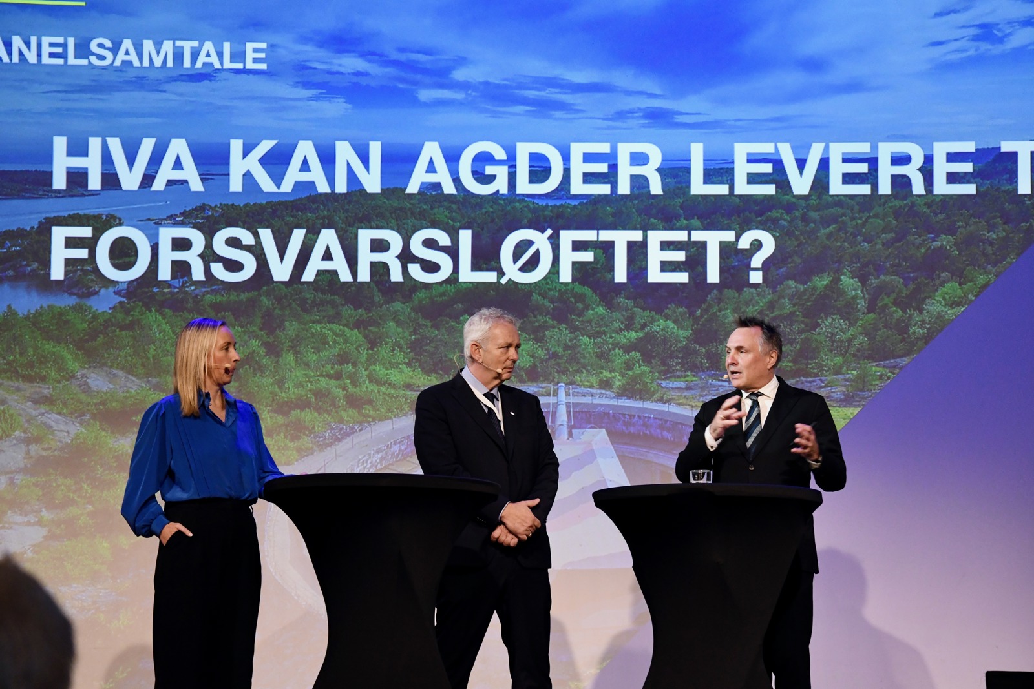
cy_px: 344
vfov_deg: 13.8
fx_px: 2844
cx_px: 517
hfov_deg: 20.6
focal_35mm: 99
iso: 2500
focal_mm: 66
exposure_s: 1/80
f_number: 5.3
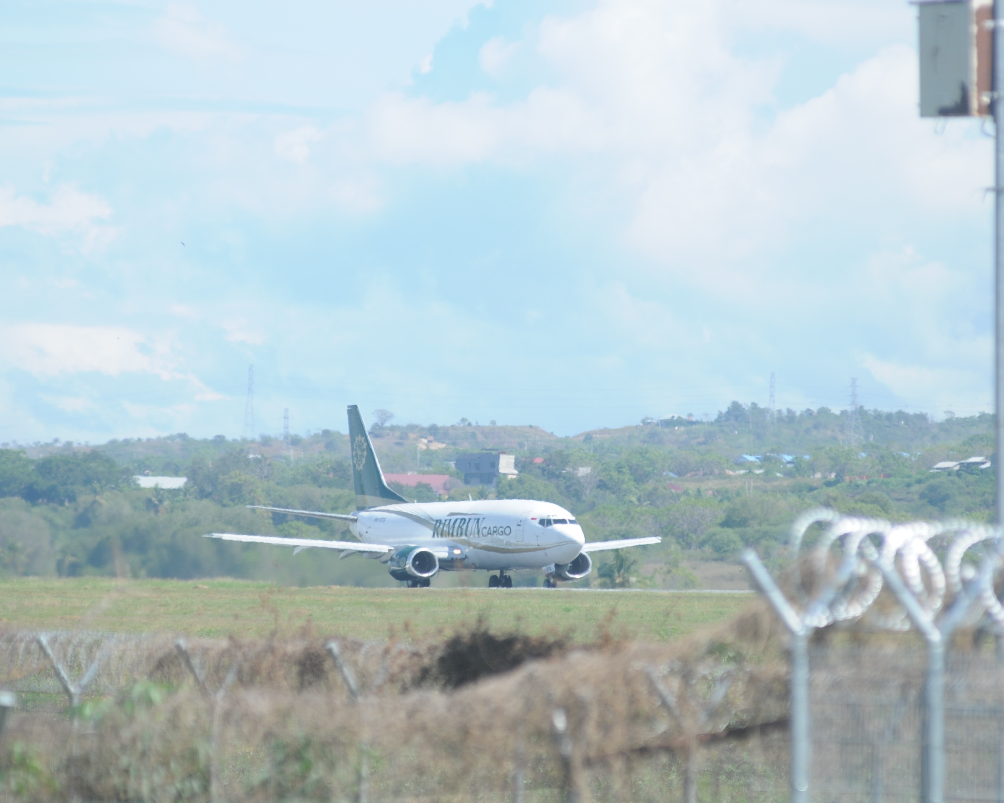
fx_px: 10103
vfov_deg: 4.6
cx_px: 478
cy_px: 402
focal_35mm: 340
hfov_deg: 5.7
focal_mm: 200
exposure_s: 1/1600
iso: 200
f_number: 4
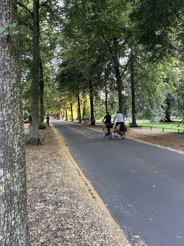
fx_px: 184
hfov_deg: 53.1
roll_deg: +1.1
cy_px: 123
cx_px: 92
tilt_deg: -1.4
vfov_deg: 67.3
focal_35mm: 26
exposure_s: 1/60
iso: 125
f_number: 1.5
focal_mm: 5.7
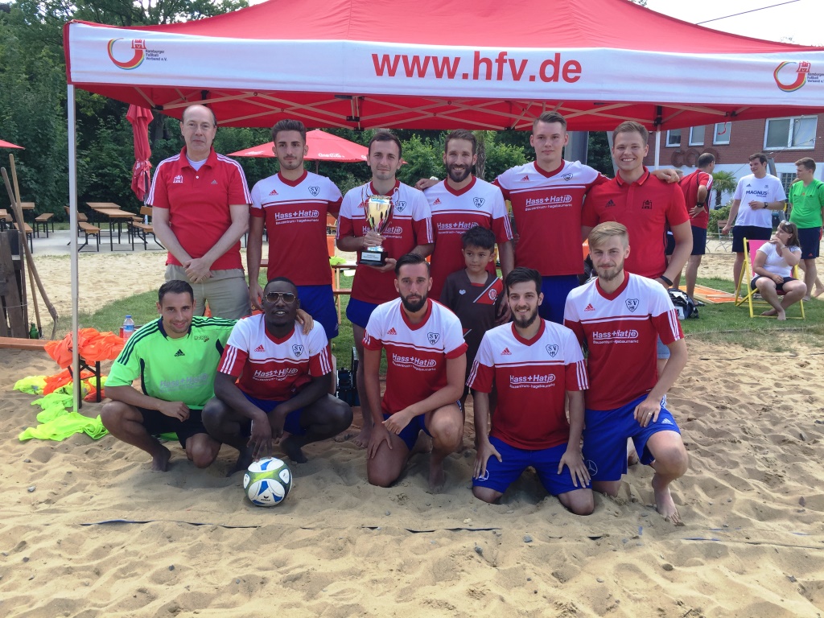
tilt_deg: -9.0
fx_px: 690
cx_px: 412
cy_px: 309
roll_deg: -0.7
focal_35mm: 29
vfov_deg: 48.2
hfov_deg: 61.7
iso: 32
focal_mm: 4.15
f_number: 2.2
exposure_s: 1/231
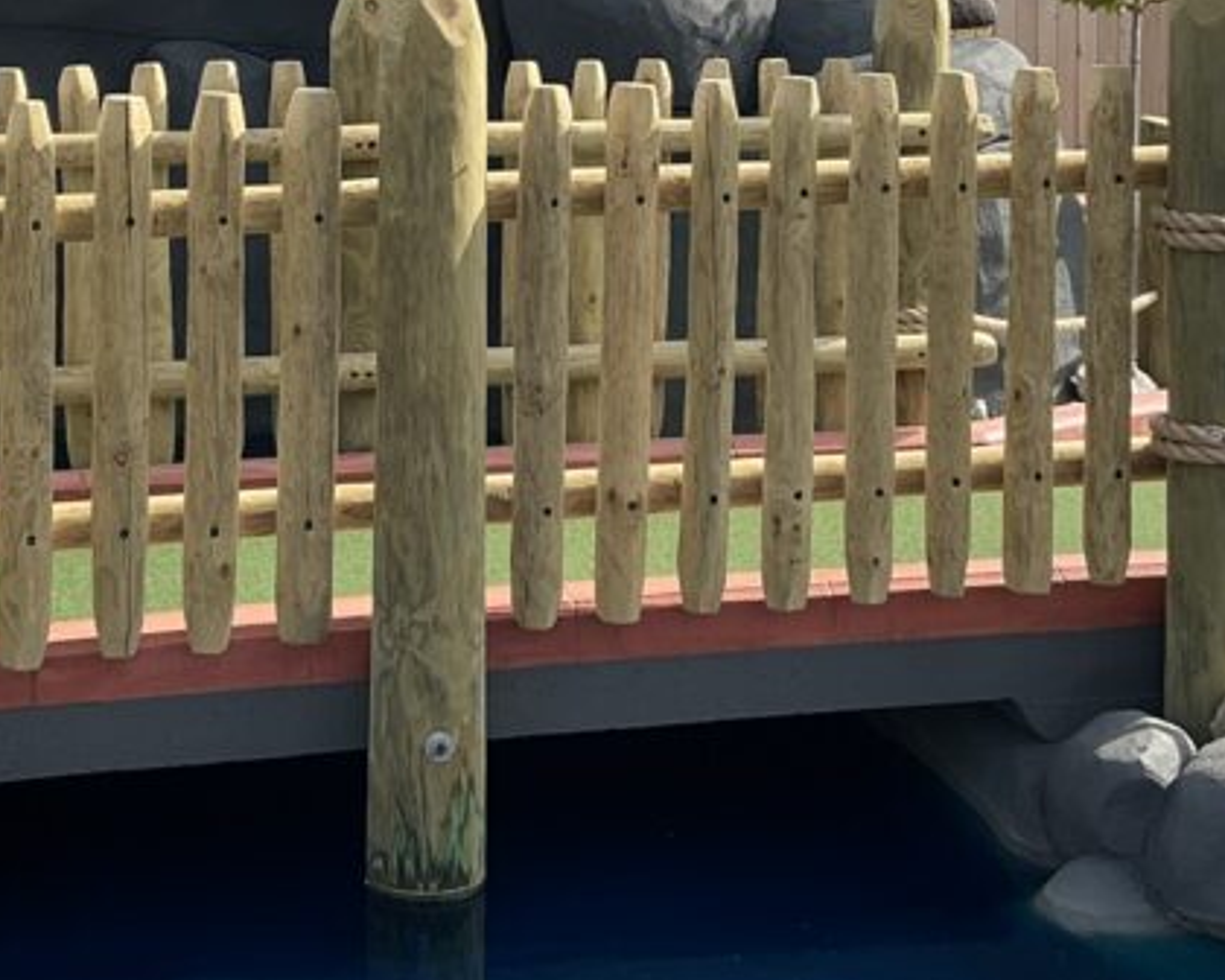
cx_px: 487
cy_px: 20
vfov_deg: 21.5
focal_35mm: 69
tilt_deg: -0.3
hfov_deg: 27.5
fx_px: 2502
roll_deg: +0.0
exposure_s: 1/1098
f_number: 1.8
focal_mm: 3
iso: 16
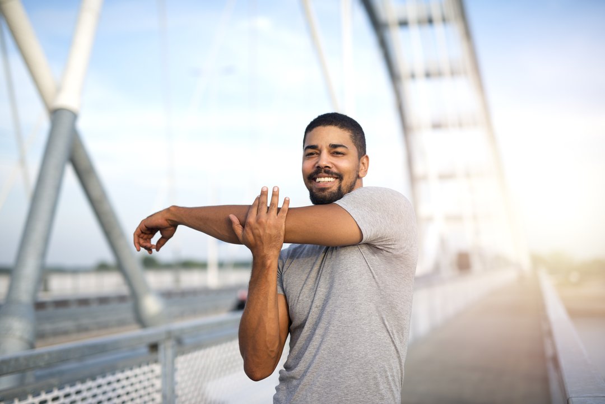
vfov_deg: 27.0
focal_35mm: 50
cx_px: 302
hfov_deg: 39.6
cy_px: 202
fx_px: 841
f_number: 1.8
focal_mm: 50
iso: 200
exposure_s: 1/2500
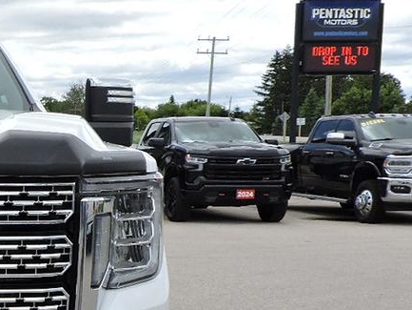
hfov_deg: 24.4
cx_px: -104
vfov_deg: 20.3
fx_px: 845
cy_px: 288
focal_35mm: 71
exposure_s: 1/1000
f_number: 3
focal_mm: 4.3
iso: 100
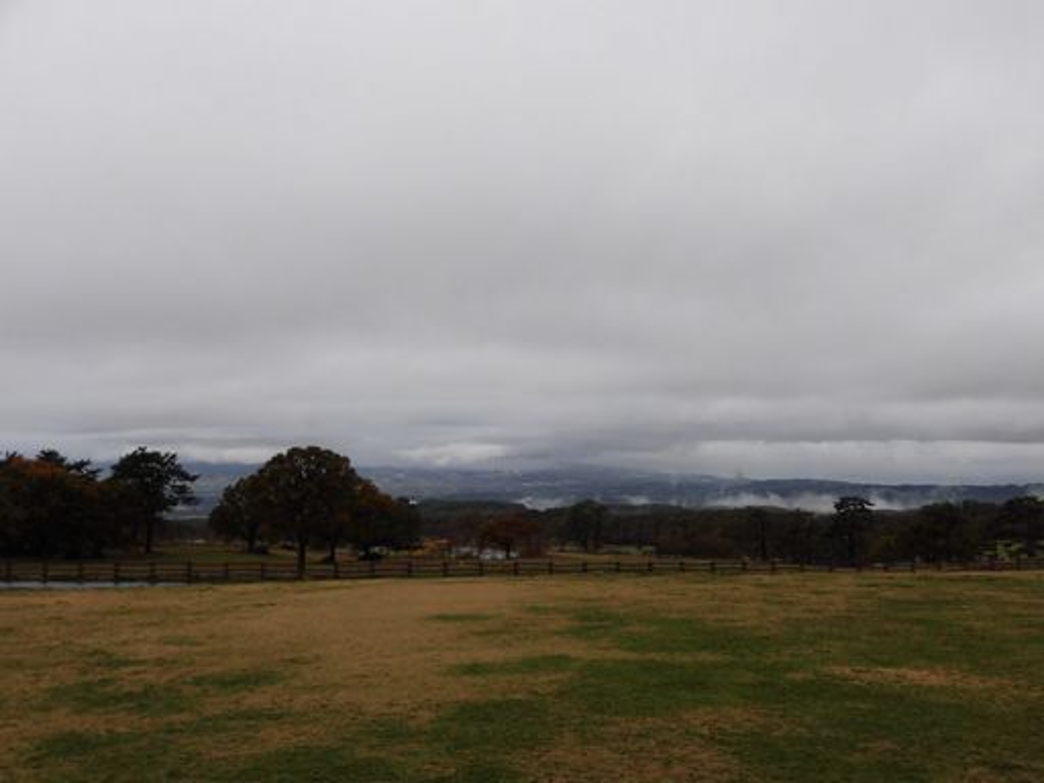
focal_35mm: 38
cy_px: 392
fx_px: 1146
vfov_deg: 37.7
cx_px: 522
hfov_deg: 49.0
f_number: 3.7
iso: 100
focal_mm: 6.77
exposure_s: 1/160
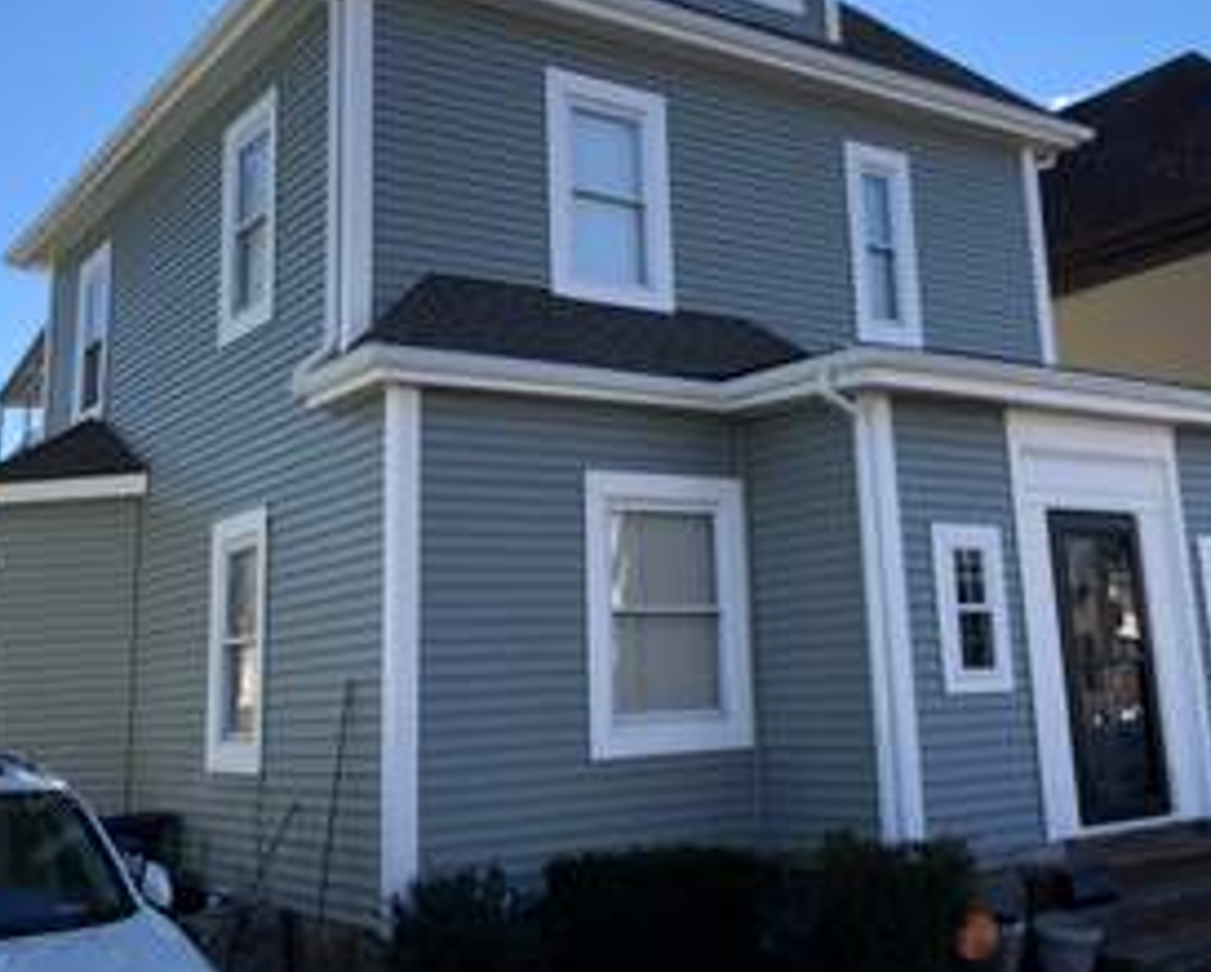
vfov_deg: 37.1
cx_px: 683
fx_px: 1435
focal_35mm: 40
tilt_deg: +13.8
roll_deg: +3.2
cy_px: 346
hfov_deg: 45.6
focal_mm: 4
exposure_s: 1/1946
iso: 20
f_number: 1.8
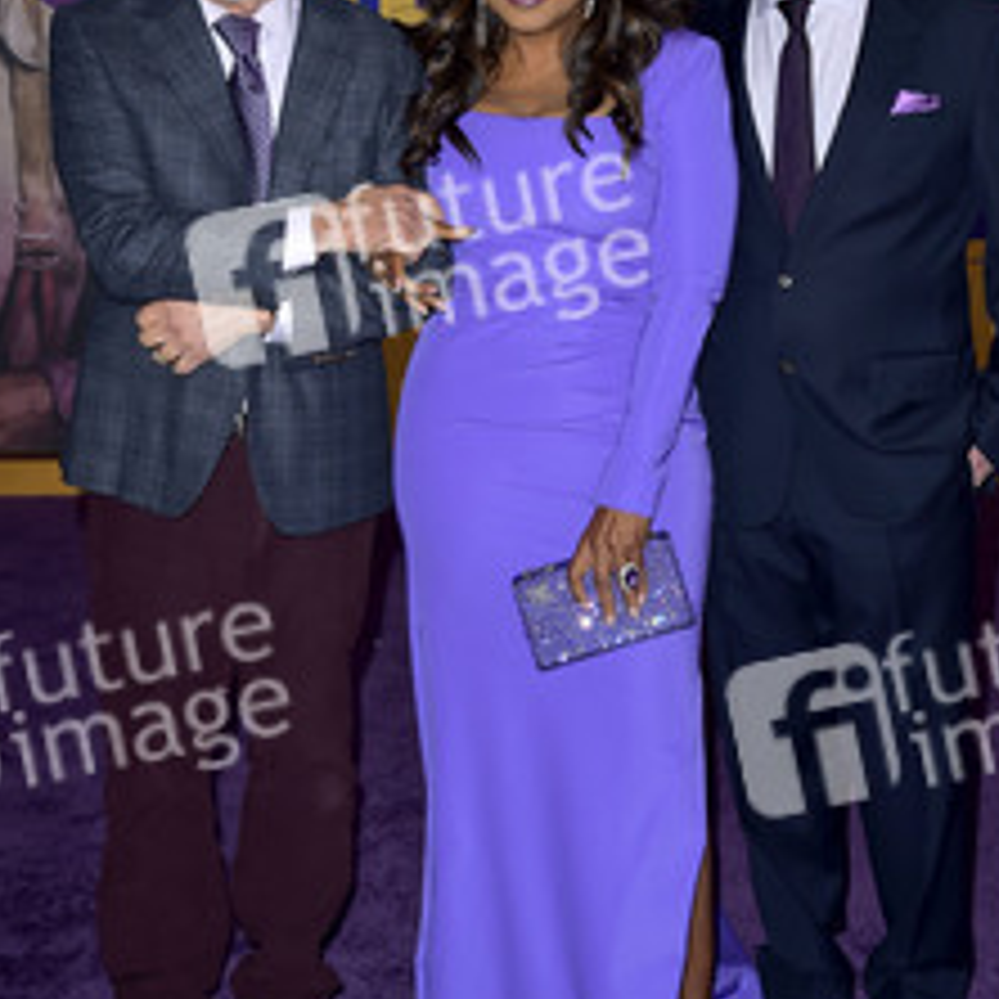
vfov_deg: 25.0
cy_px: 486
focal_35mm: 69
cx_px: 551
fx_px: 2253
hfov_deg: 25.0
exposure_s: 1/250
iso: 320
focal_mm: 45
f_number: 6.3
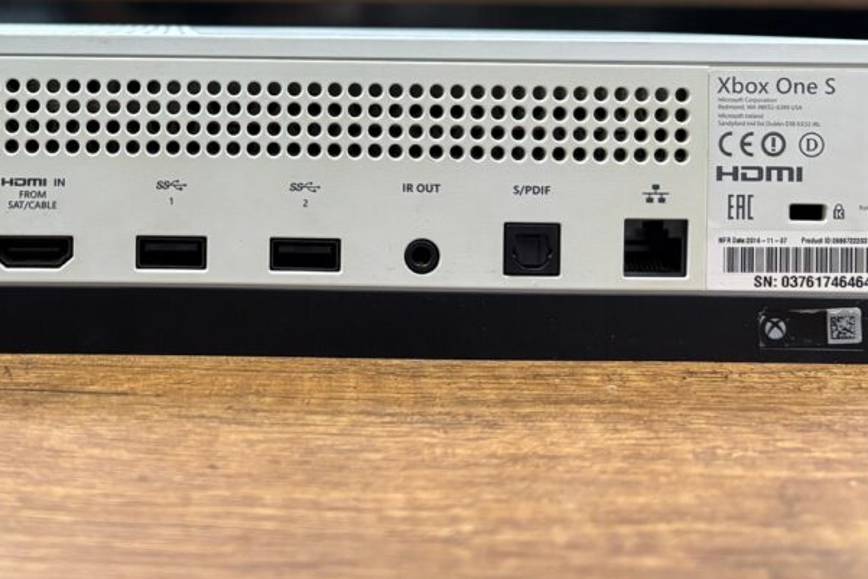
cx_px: 176
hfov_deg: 35.7
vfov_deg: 24.1
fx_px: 1302
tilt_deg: +0.2
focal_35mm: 54
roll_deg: -0.9
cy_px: 12
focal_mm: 5.96
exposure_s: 1/50
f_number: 1.6
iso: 250
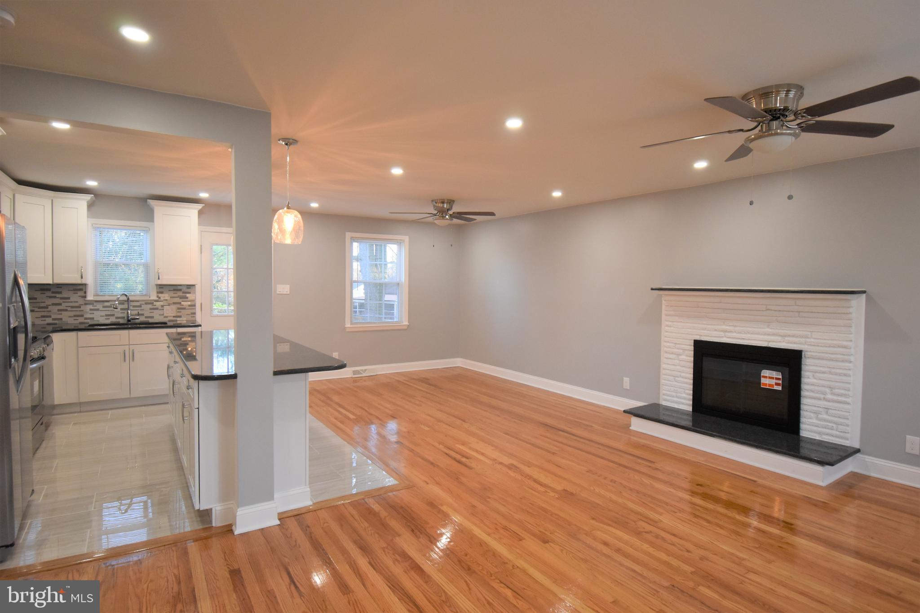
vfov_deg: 63.2
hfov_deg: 85.4
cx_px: 460
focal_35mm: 20
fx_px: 498
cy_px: 306
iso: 1100
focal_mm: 13
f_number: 4.8
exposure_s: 1/125
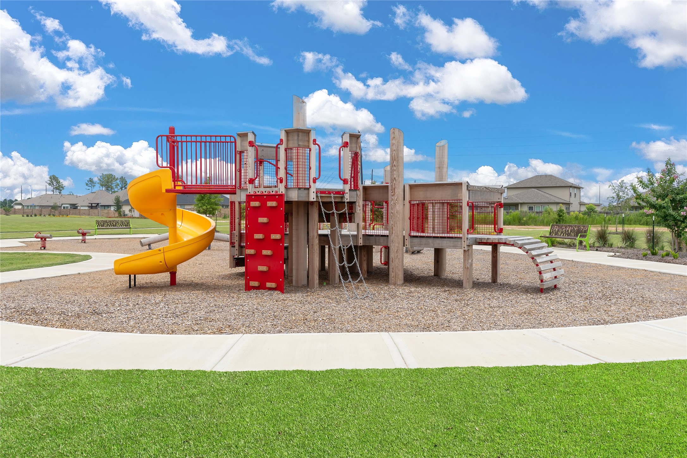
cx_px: 344
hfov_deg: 65.5
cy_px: 229
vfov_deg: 46.4
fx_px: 534
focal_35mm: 28
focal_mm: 28
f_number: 8
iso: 320
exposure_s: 1/1250
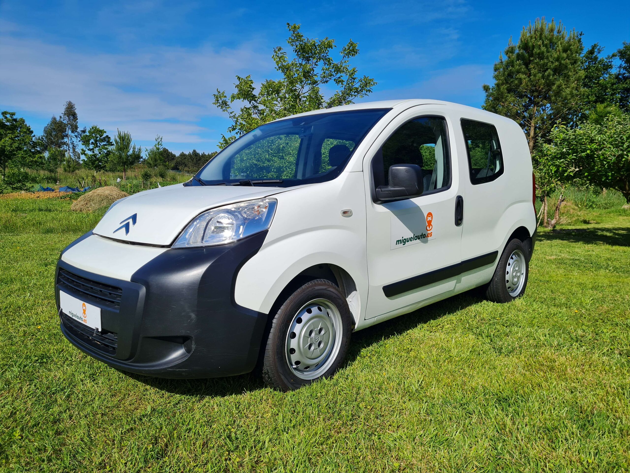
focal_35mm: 26
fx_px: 473
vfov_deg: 53.1
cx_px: 315
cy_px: 236
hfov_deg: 67.3
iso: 50
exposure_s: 1/4368
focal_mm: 5.4
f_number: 1.8
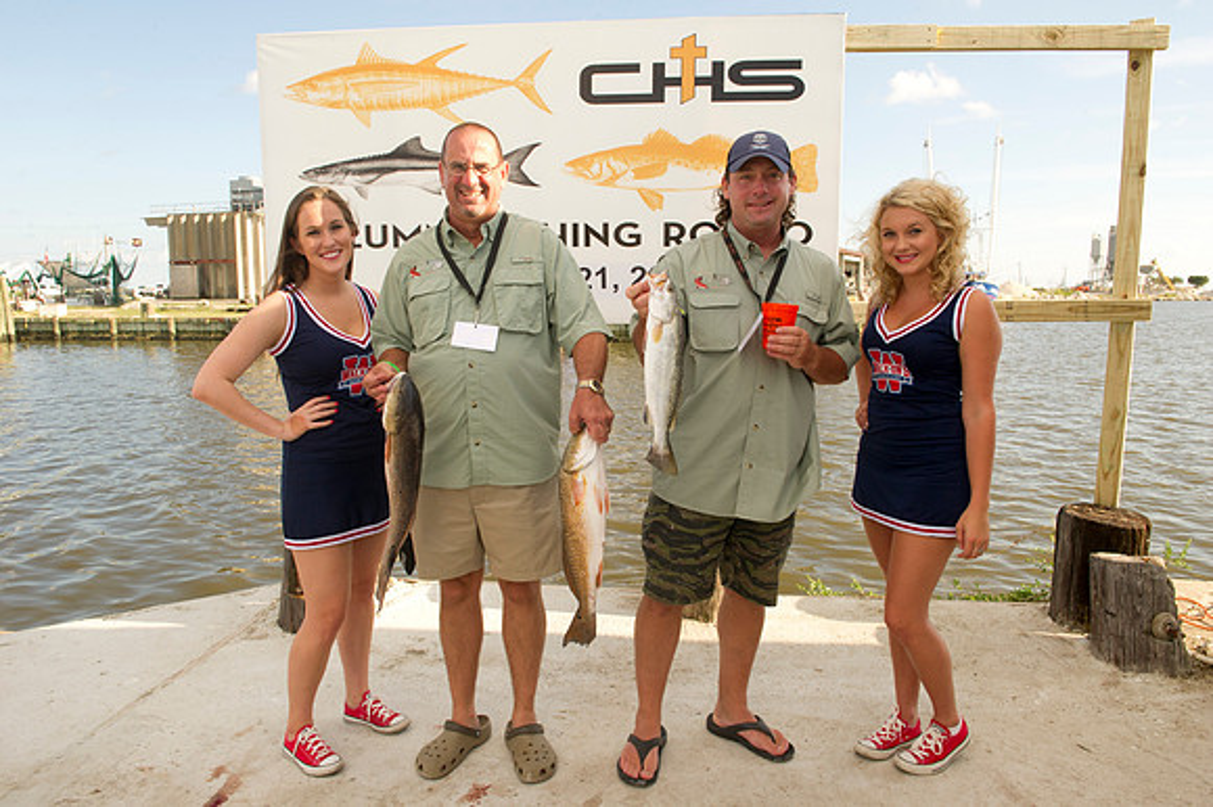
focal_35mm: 26
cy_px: 404
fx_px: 876
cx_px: 606
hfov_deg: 69.4
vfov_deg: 49.5
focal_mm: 26
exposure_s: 1/125
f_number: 16
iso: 400
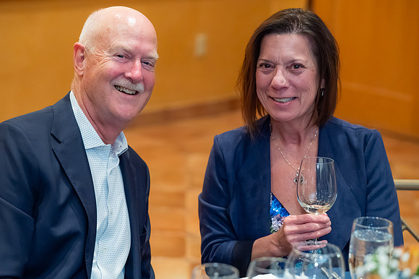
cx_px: 210
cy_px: 140
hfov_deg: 18.6
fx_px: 1279
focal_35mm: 110
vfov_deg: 12.4
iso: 10000
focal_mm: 110
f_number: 4
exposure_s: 1/125
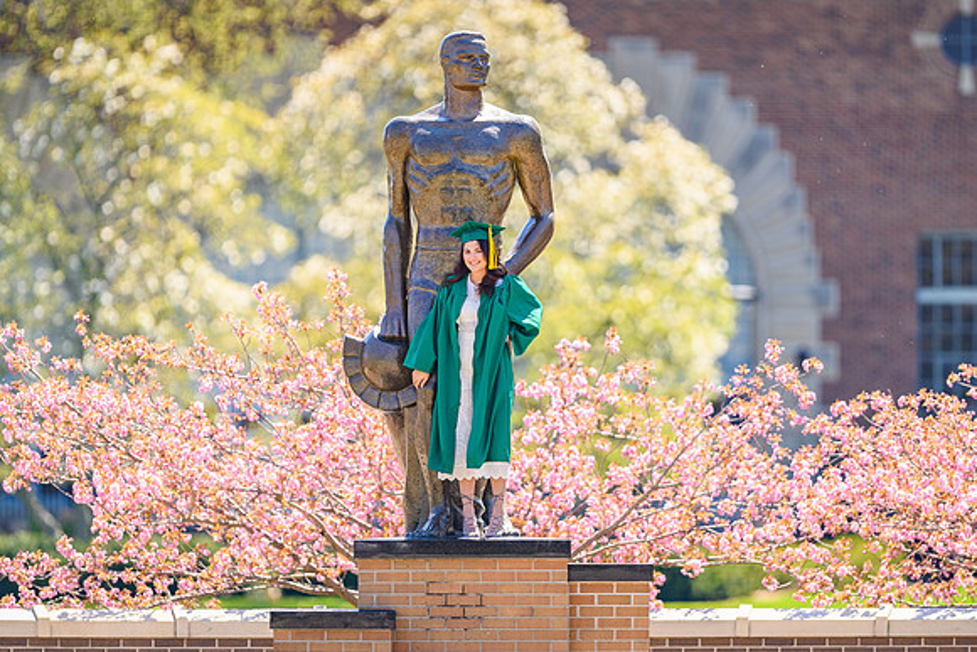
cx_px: 494
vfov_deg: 3.0
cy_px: 286
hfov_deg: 4.4
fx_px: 12595
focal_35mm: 464
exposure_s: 1/800
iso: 160
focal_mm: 400
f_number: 2.8
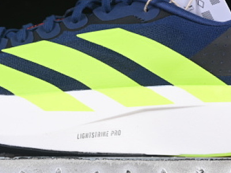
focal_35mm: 194
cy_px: 28
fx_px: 1295
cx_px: 90
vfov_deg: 7.6
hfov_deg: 10.2
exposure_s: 1/60
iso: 160
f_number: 7.1
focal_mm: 50
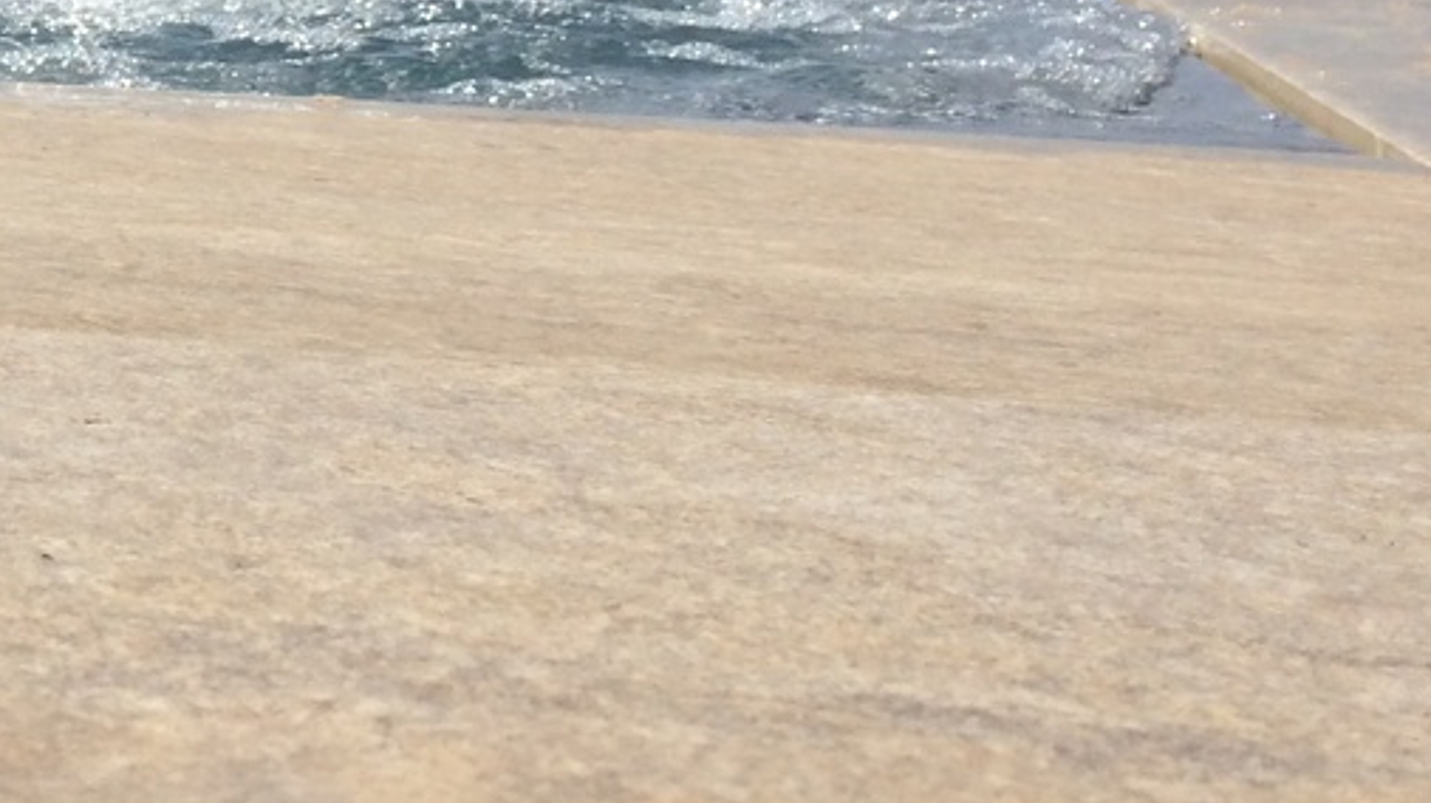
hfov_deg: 22.4
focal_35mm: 90
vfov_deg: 13.2
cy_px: -8
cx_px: -116
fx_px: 3413
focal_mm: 4.15
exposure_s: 1/5882
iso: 32
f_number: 2.2
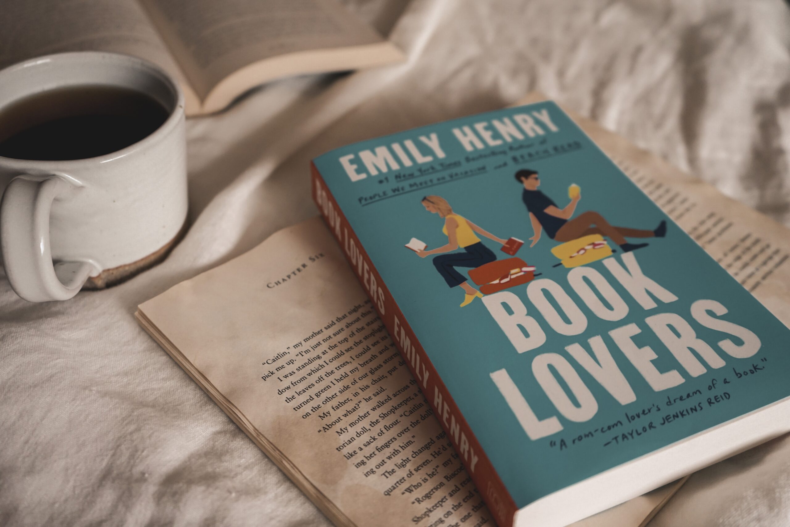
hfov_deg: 53.1
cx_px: 395
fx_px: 790
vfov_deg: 36.9
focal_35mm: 36
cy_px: 264
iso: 800
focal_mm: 36
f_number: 4
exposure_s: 1/60
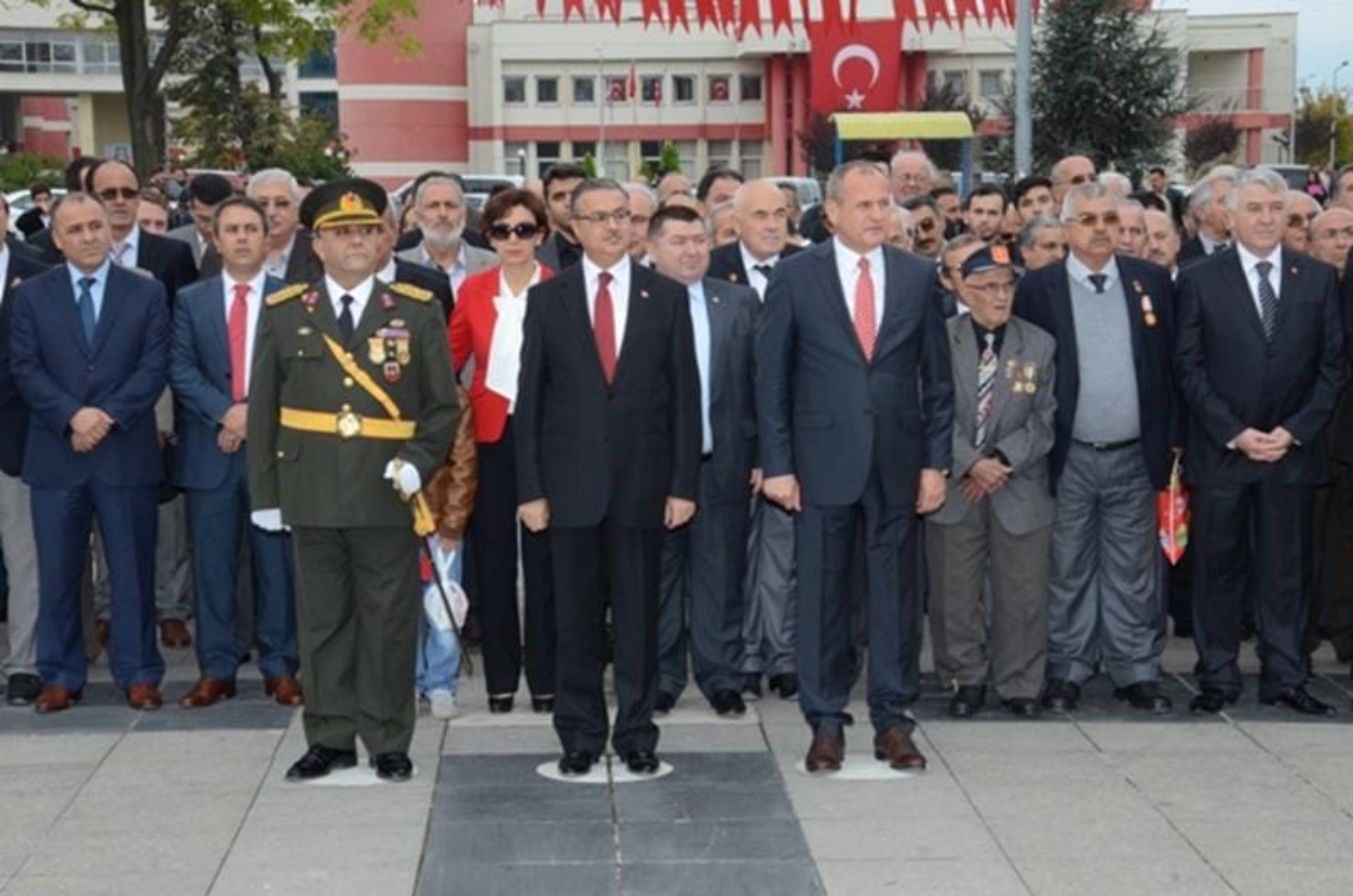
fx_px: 2926
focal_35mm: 78
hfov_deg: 26.0
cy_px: 448
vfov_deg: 17.4
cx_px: 676
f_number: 13
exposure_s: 1/250
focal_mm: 52
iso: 1600
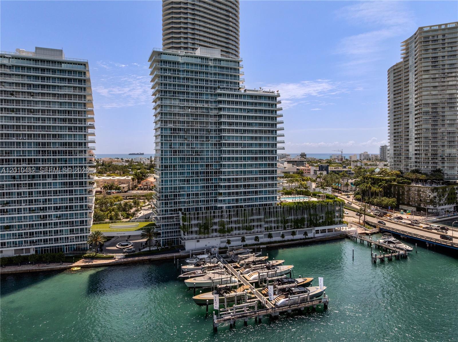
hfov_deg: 71.6
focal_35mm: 24
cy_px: 171
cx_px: 229
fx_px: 317
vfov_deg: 56.7
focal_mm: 12.29
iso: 170
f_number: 2.8
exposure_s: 1/640
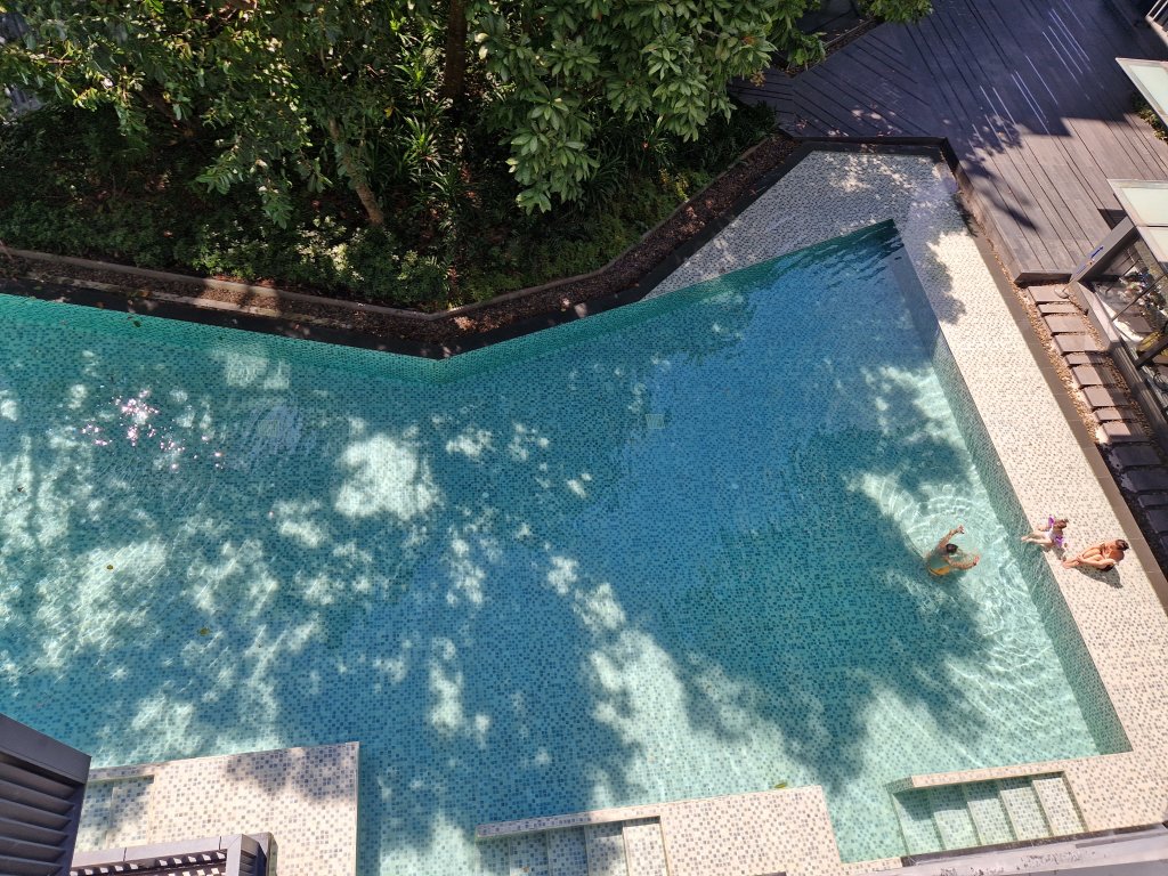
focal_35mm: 23
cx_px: 584
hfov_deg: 73.9
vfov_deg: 58.9
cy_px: 438
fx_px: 776
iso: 50
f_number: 1.8
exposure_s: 1/704
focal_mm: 5.4
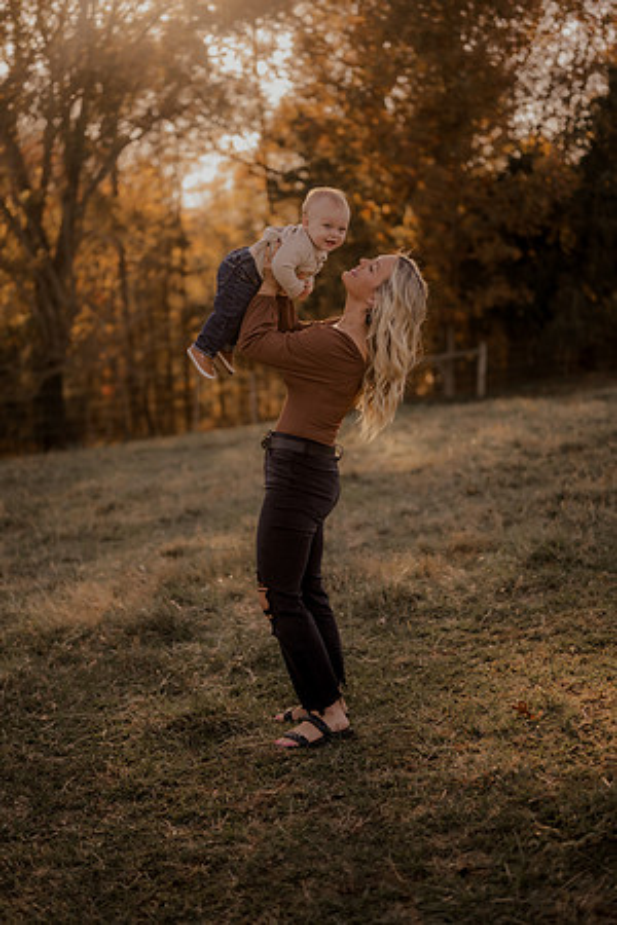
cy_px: 462
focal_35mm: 50
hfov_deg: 27.0
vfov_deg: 39.6
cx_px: 308
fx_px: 1285
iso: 250
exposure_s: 1/1600
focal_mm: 50
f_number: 1.8
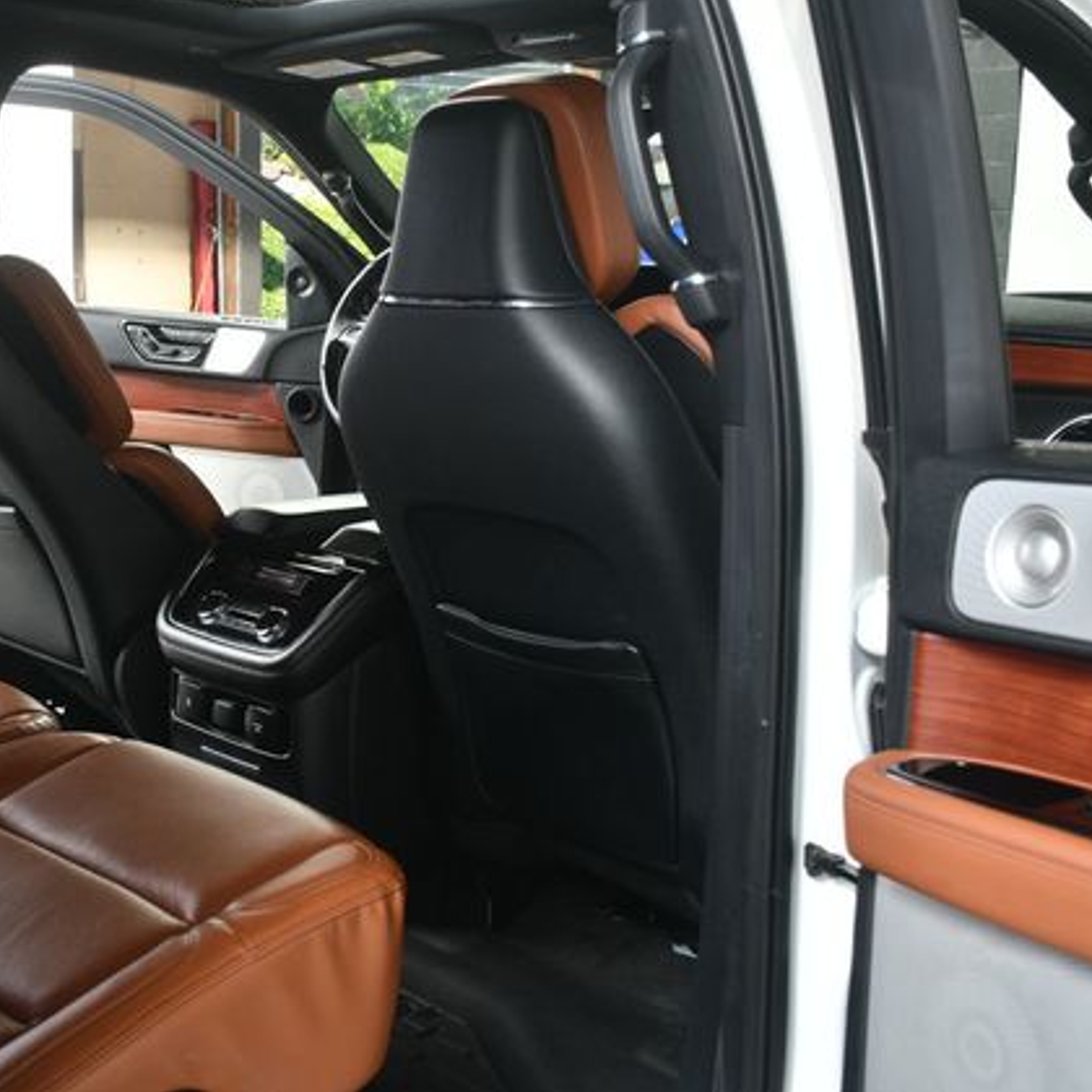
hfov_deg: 37.7
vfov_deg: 38.3
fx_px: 1570
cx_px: 325
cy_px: 541
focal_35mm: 44
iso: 100
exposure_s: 1/160
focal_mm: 23
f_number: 5
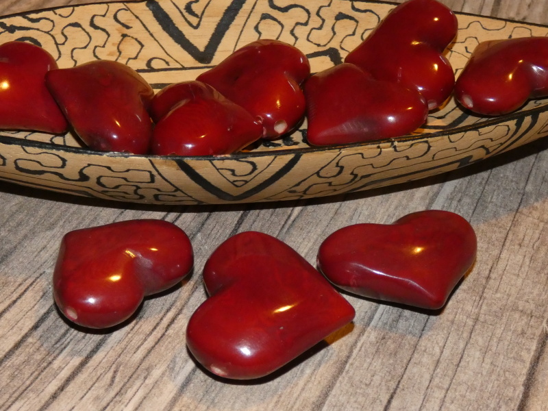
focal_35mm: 58
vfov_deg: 25.2
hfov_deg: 33.2
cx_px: 274
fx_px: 918
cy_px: 206
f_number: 4.1
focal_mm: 10.4
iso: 800
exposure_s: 1/60
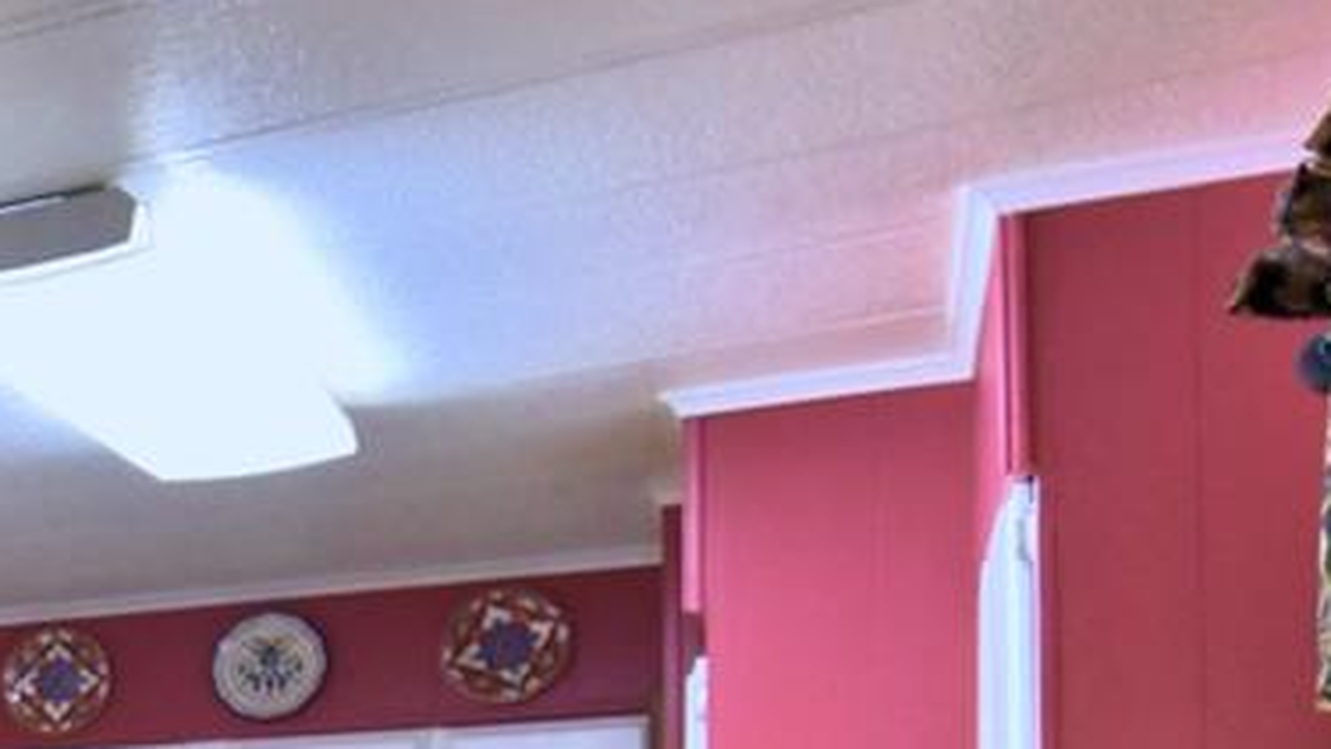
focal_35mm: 67
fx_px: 2365
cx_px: -866
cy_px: 1061
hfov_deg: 22.8
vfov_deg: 16.6
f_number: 4.5
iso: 400
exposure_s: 1/30
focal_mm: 10
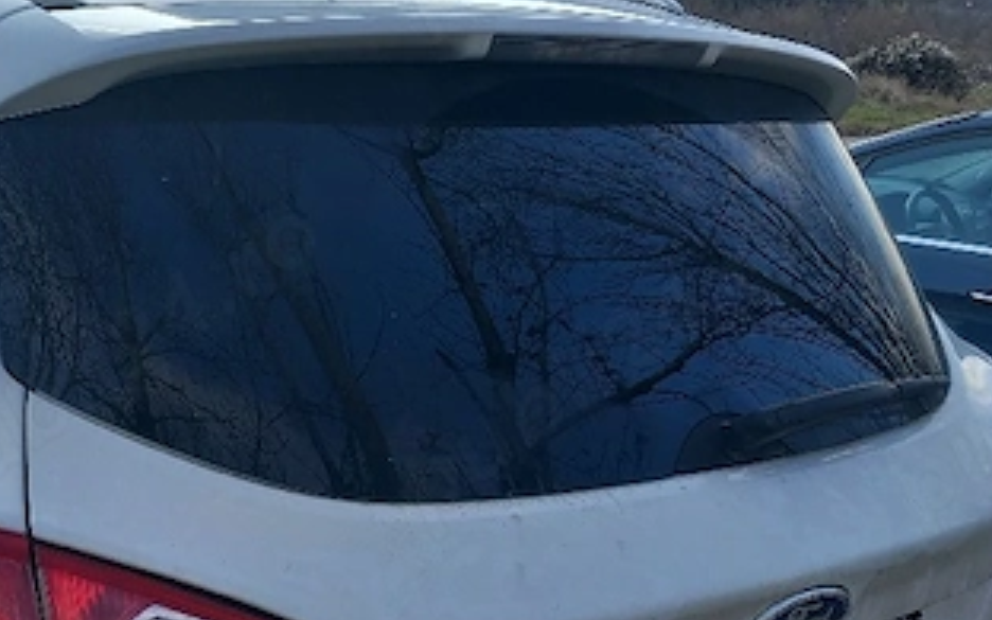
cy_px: 378
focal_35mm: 55
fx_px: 1487
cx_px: 238
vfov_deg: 23.5
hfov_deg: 36.0
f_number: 1.8
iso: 20
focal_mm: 4
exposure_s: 1/111
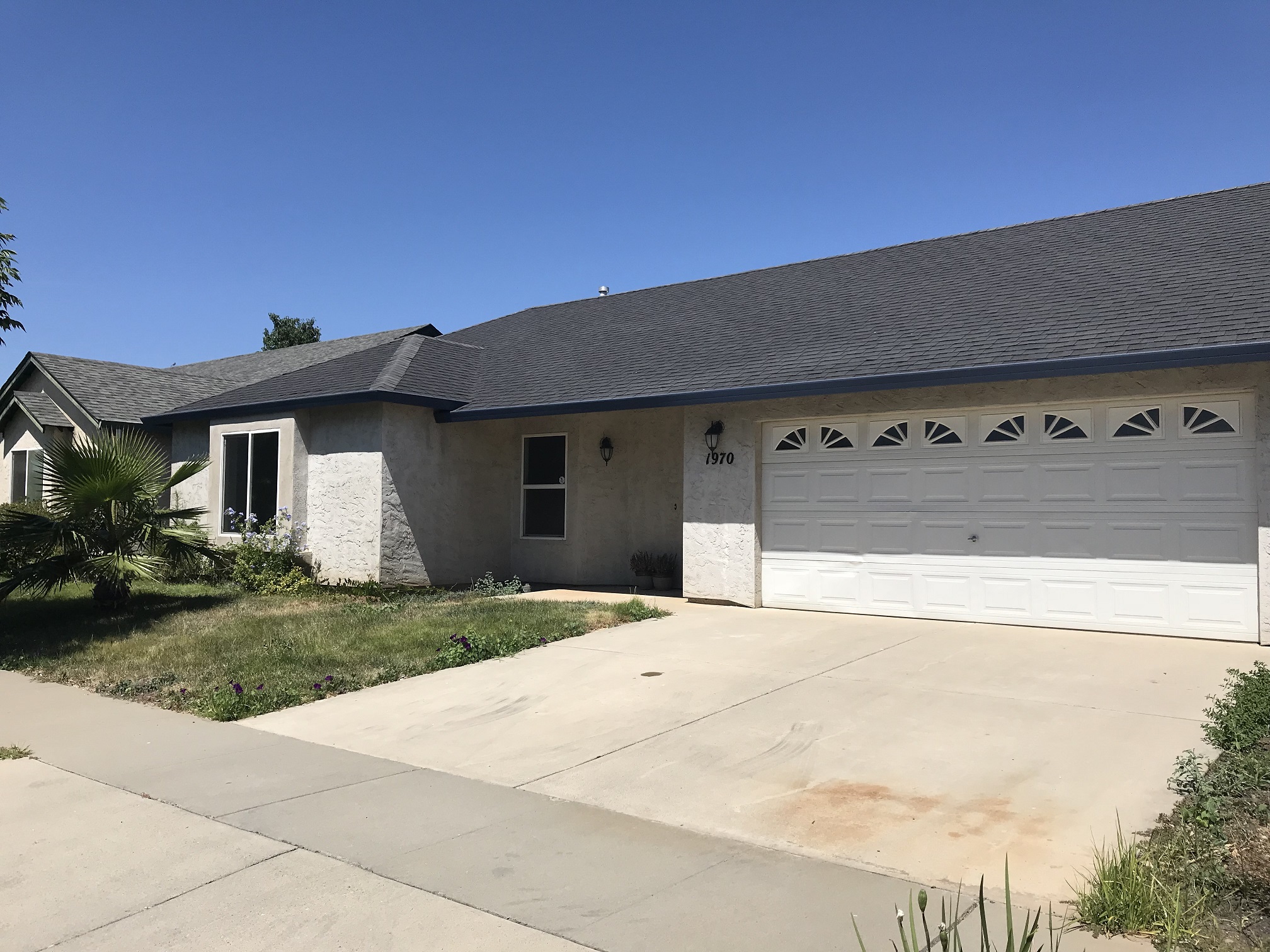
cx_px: 635
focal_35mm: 28
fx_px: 1027
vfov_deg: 49.7
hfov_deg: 63.4
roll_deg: -0.3
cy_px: 476
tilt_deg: +3.4
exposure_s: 1/3831
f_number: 1.8
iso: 20
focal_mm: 3.99
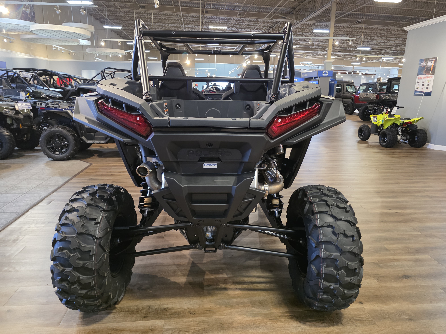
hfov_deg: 73.9
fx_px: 296
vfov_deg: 58.9
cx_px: 223
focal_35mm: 23
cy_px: 167
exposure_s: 1/120
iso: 1000
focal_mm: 6.3
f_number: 1.7
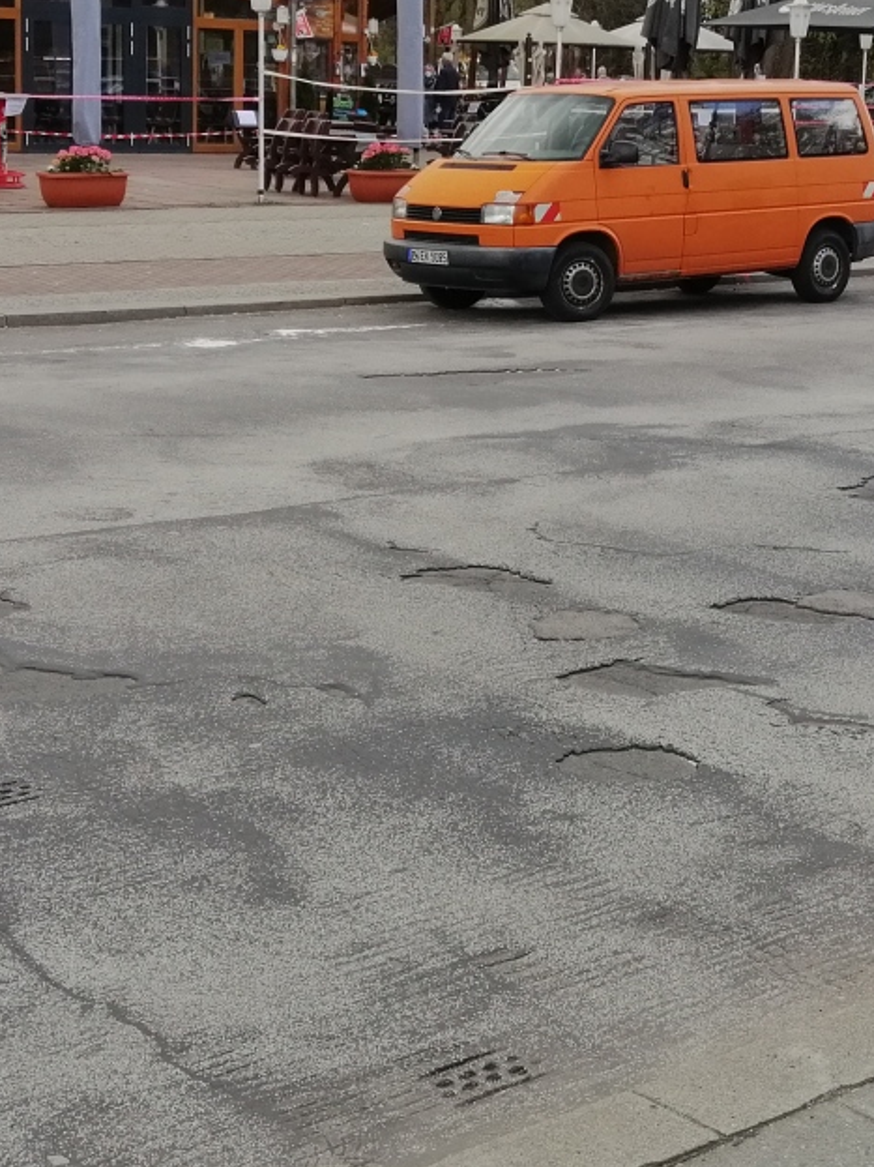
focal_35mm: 65
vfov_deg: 29.7
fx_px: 2189
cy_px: 439
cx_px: 561
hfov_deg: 22.5
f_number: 1.8
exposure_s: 1/479
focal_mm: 3.95
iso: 50
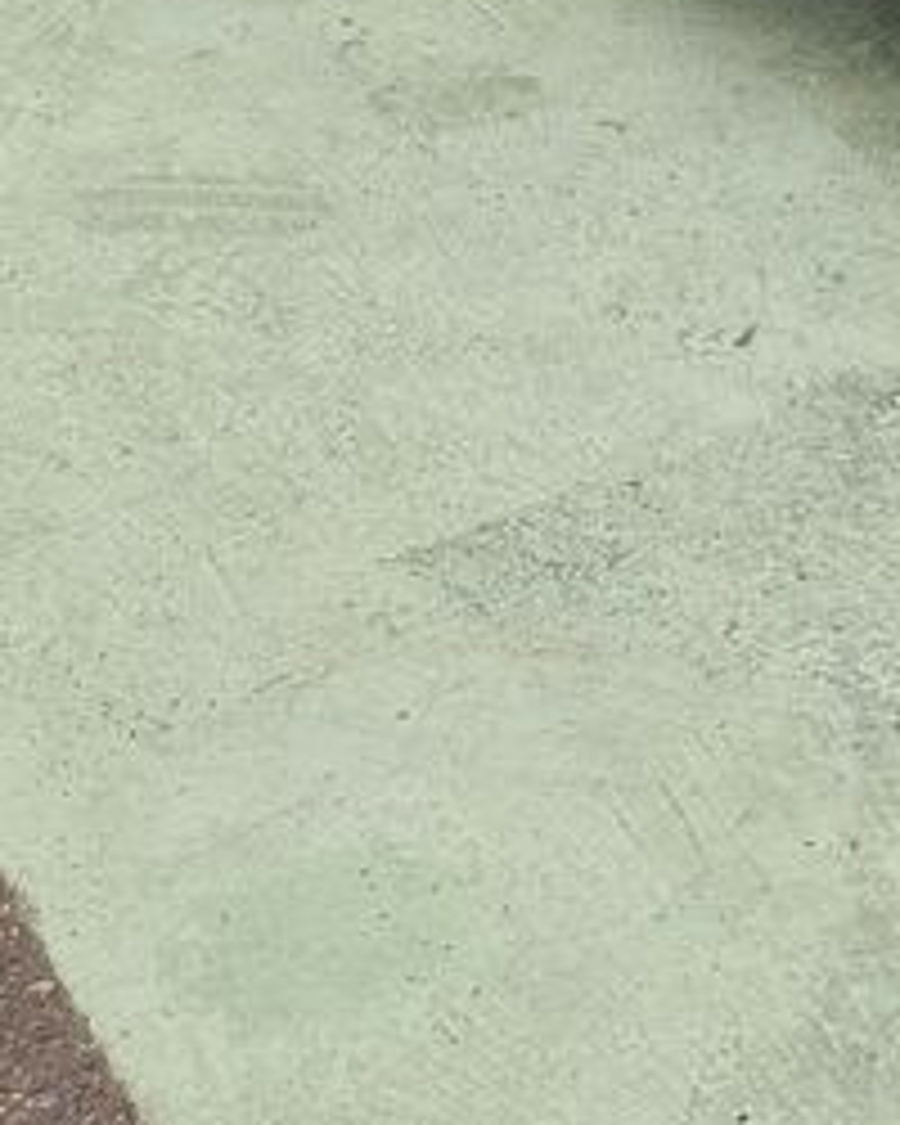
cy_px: -428
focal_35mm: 92
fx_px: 3063
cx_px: 1584
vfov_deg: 18.9
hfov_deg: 14.8
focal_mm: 5.4
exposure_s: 1/532
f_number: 1.8
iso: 50
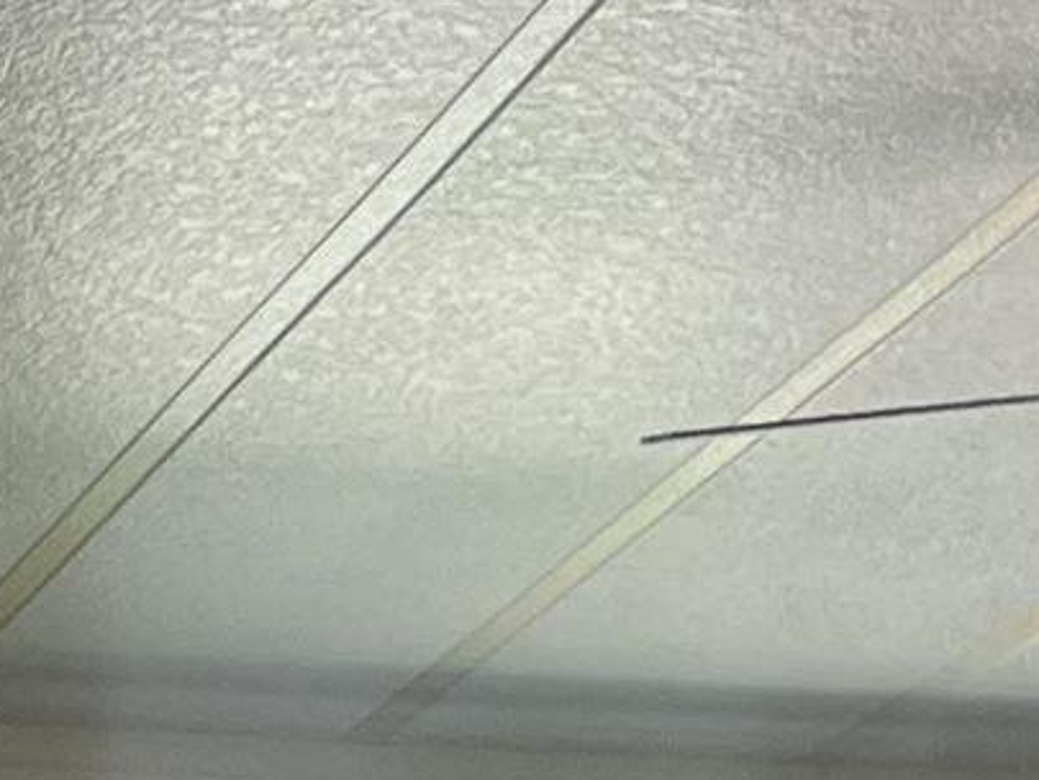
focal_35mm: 197
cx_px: -983
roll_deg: -1.9
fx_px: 5915
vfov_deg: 6.7
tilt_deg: -7.5
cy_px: 2517
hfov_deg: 9.4
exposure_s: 1/120
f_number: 1.5
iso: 100
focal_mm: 5.7
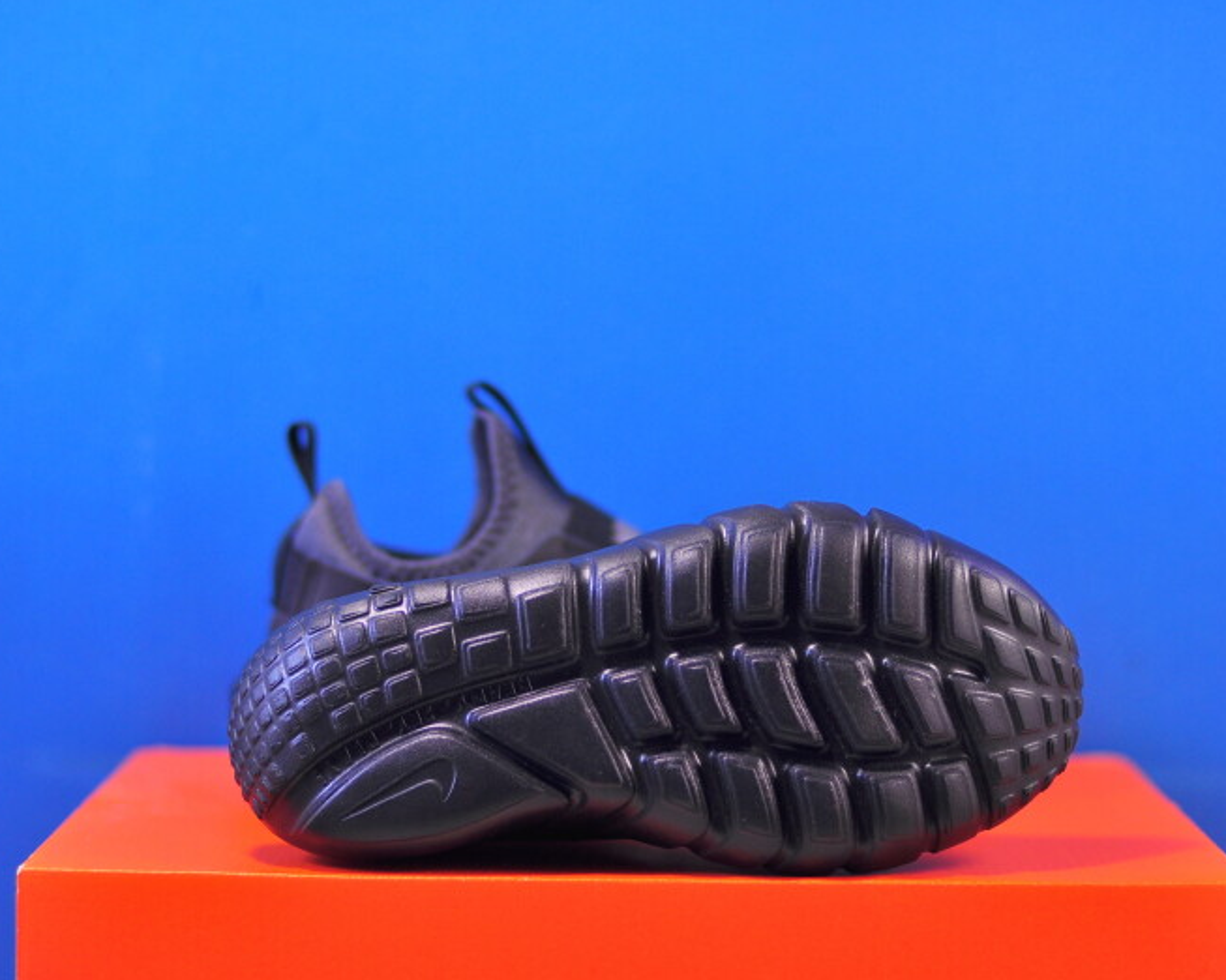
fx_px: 3120
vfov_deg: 17.9
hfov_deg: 22.2
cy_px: 492
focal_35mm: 86
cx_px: 632
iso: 250
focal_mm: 50
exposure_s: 1/320
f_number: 2
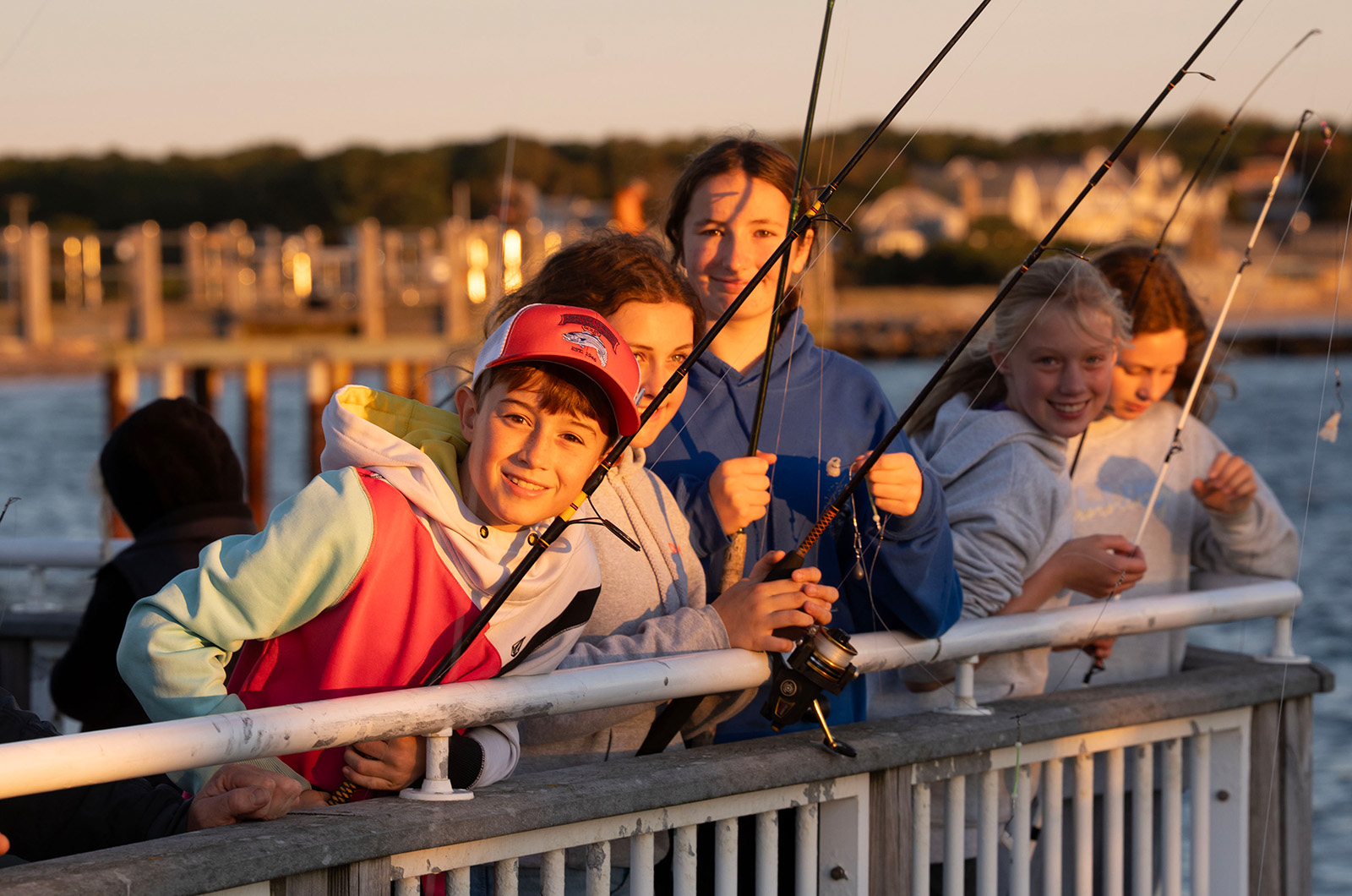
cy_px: 448
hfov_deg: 13.7
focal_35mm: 150
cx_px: 676
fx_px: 5622
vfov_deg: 9.1
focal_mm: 150
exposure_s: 1/250
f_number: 7.1
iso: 400
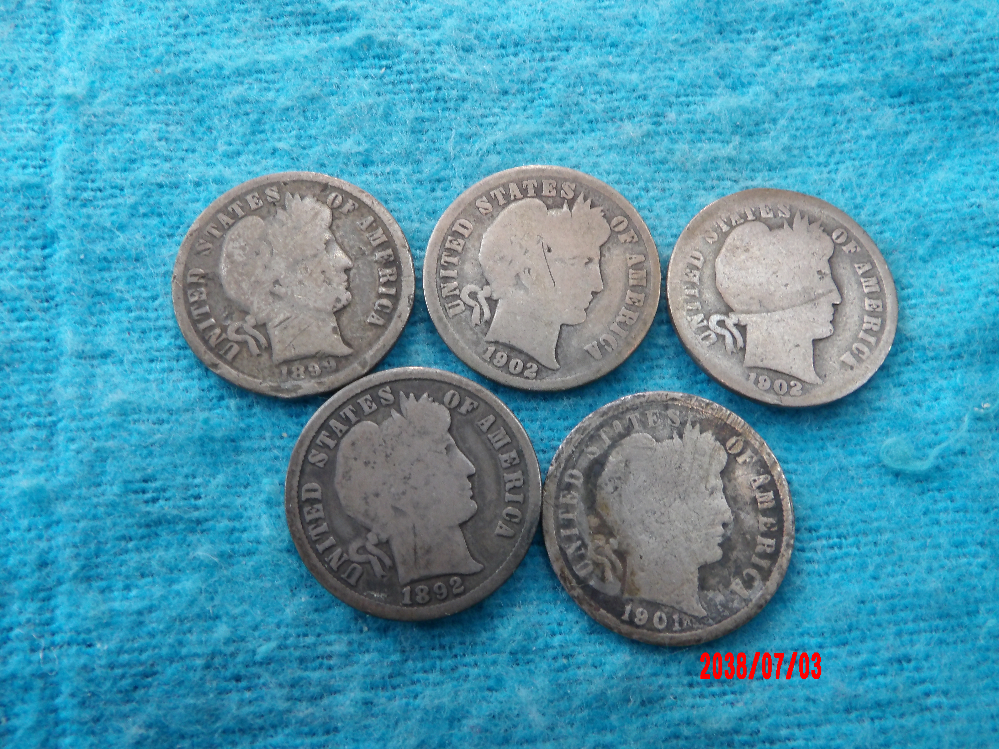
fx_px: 981
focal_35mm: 34
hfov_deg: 54.0
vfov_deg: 41.8
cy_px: 374
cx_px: 500
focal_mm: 6.2
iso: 269
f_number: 4.5
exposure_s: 1/15
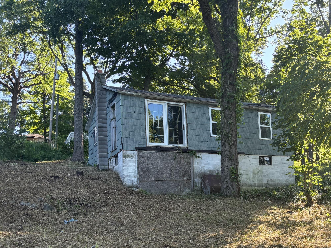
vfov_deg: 36.5
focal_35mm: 39
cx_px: 210
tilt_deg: +7.4
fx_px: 373
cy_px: 163
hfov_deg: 47.4
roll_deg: +3.0
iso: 50
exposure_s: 1/391
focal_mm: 5.96
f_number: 1.6
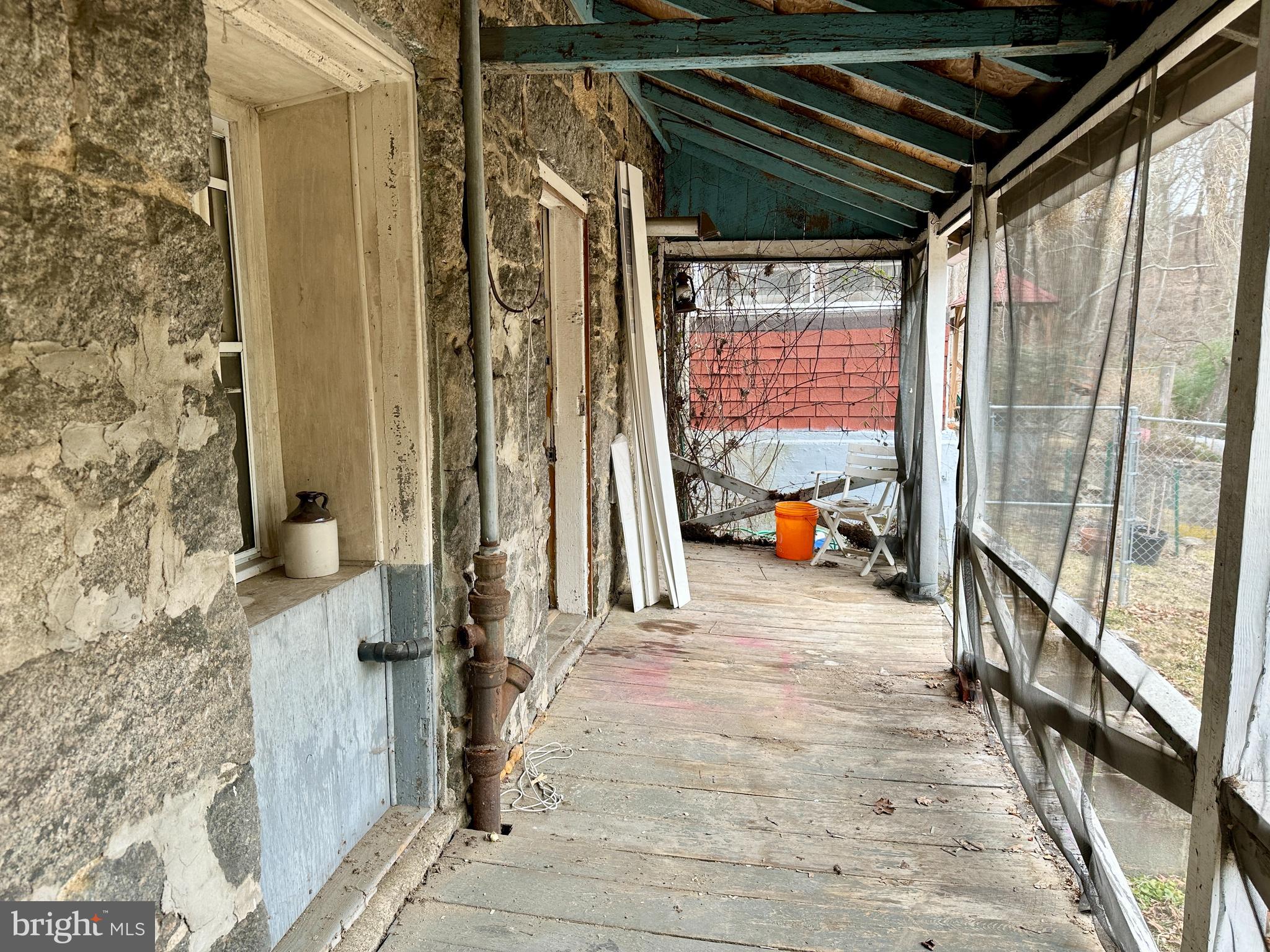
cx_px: 635
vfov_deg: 56.8
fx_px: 881
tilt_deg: -7.1
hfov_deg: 71.6
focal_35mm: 24
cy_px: 476
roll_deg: +1.8
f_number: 1.78
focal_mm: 6.86
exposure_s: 1/149
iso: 64
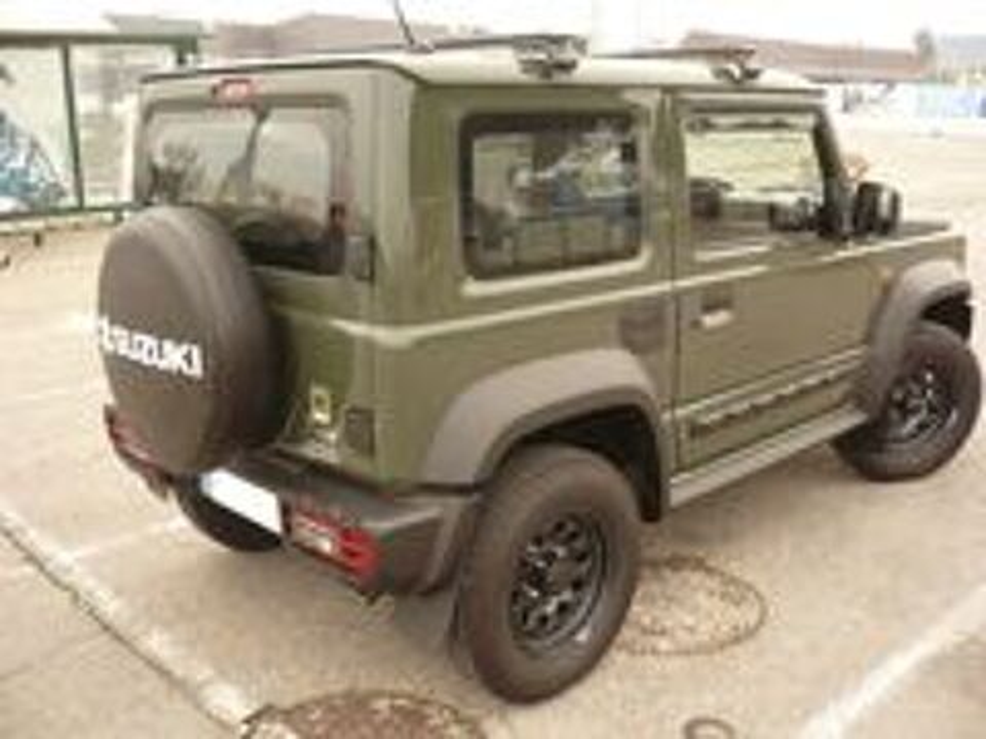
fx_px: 997
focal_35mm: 35
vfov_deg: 40.7
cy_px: 370
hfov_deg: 52.6
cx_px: 493
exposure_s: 1/125
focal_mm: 5.8
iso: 100
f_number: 2.8
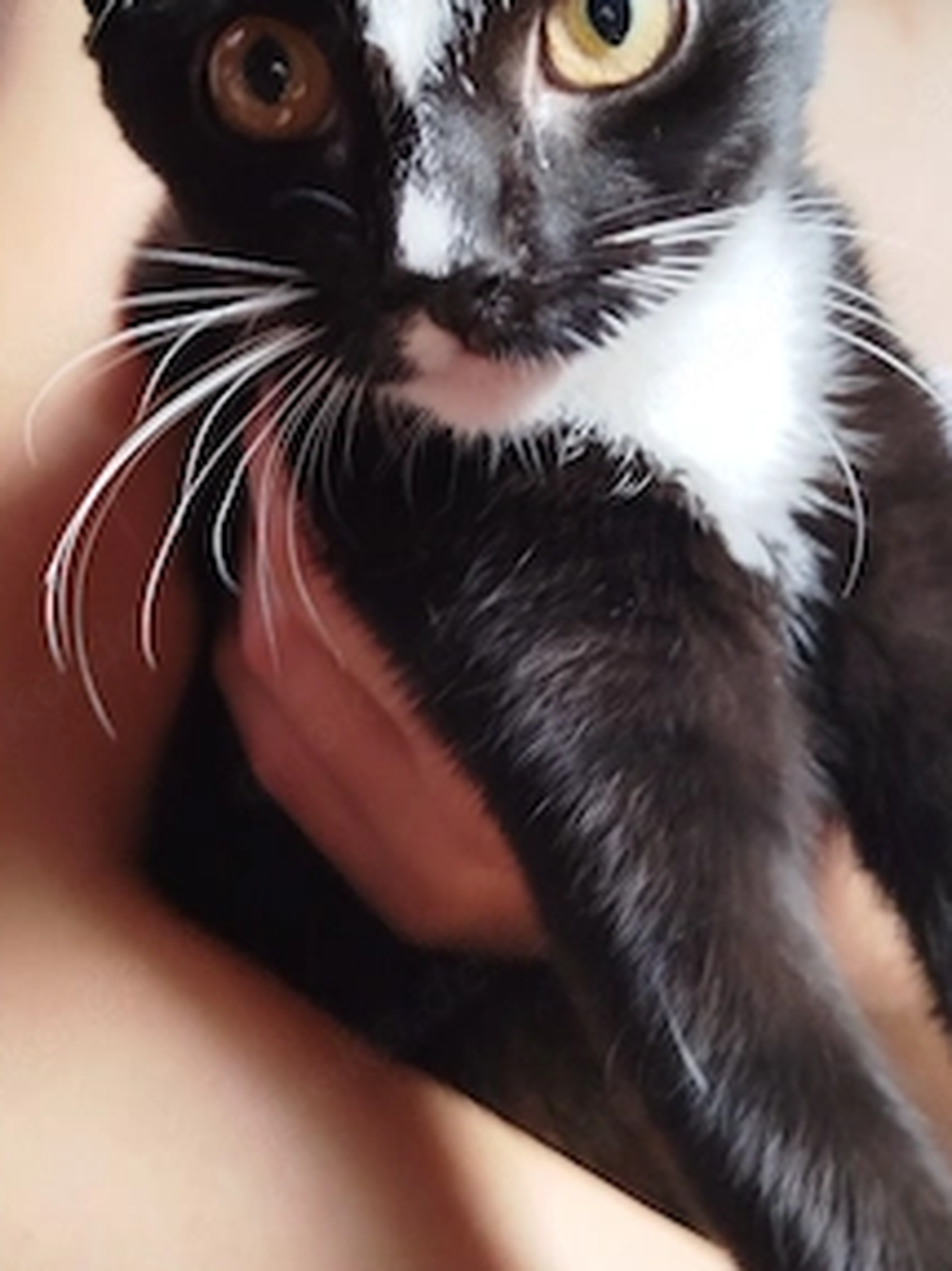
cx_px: 456
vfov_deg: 31.9
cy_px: 407
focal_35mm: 60
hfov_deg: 24.4
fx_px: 2202
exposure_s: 1/50
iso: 100
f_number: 1.7
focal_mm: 5.31
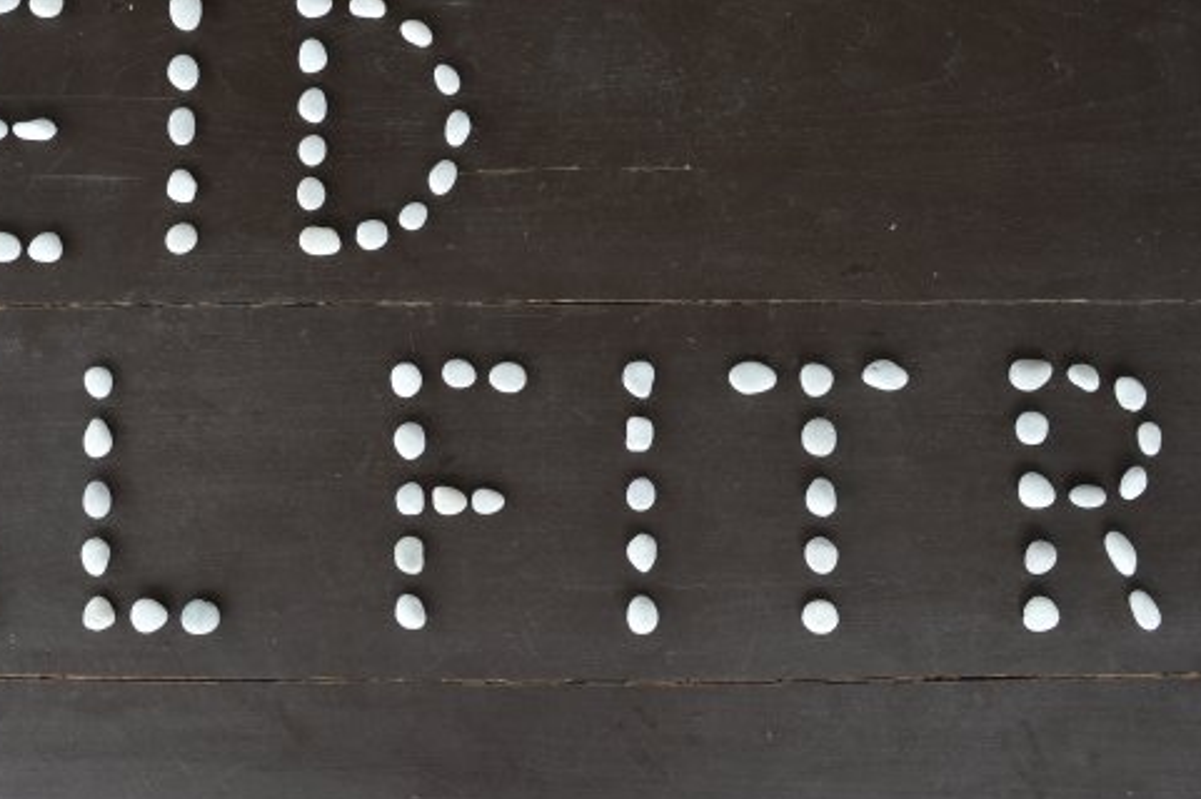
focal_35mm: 42
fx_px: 1400
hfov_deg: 46.2
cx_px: 487
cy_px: 341
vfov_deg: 31.8
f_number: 8
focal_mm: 22
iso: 250
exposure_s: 1/125
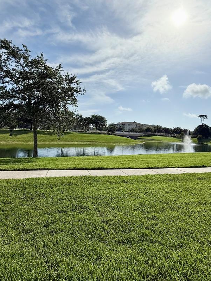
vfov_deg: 78.1
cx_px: 124
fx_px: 171
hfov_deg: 63.0
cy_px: 113
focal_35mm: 21
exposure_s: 1/5618
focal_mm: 2.22
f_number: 2.2
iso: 40
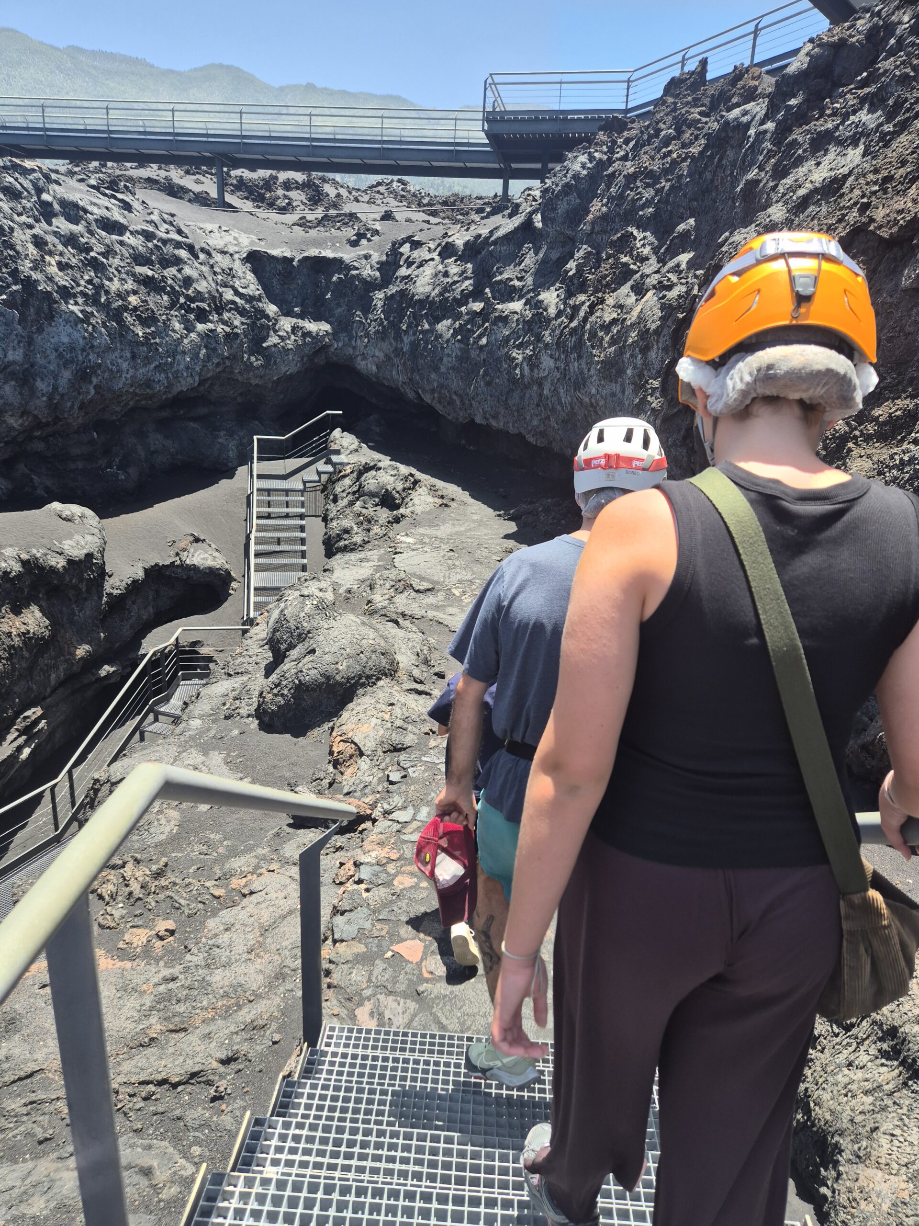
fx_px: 814
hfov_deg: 58.9
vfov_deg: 73.9
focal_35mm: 23
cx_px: 460
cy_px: 613
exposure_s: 1/684
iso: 25
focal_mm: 5.4
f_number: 1.8
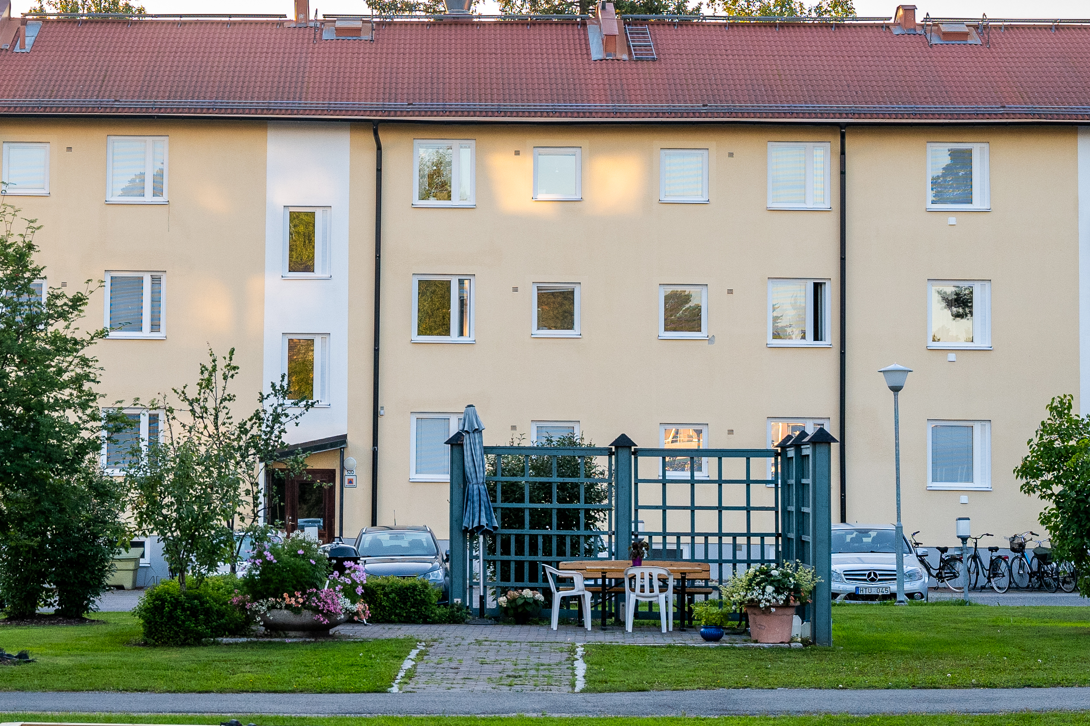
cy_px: 207
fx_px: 2967
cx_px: 326
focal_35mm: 98
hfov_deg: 20.7
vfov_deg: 13.9
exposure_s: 1/800
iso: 500
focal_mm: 41
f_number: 4
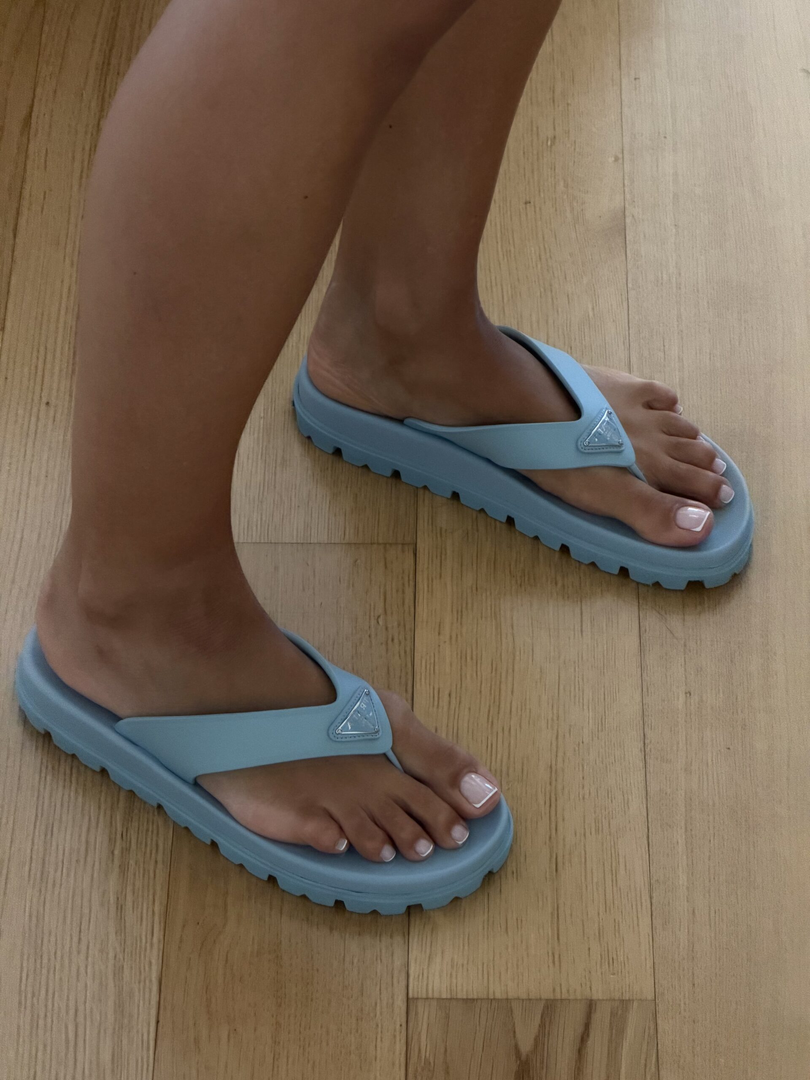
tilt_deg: -49.6
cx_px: 405
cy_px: 540
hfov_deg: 14.8
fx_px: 3120
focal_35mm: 100
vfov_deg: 19.6
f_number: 2.8
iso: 640
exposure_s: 1/69
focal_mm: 16.89
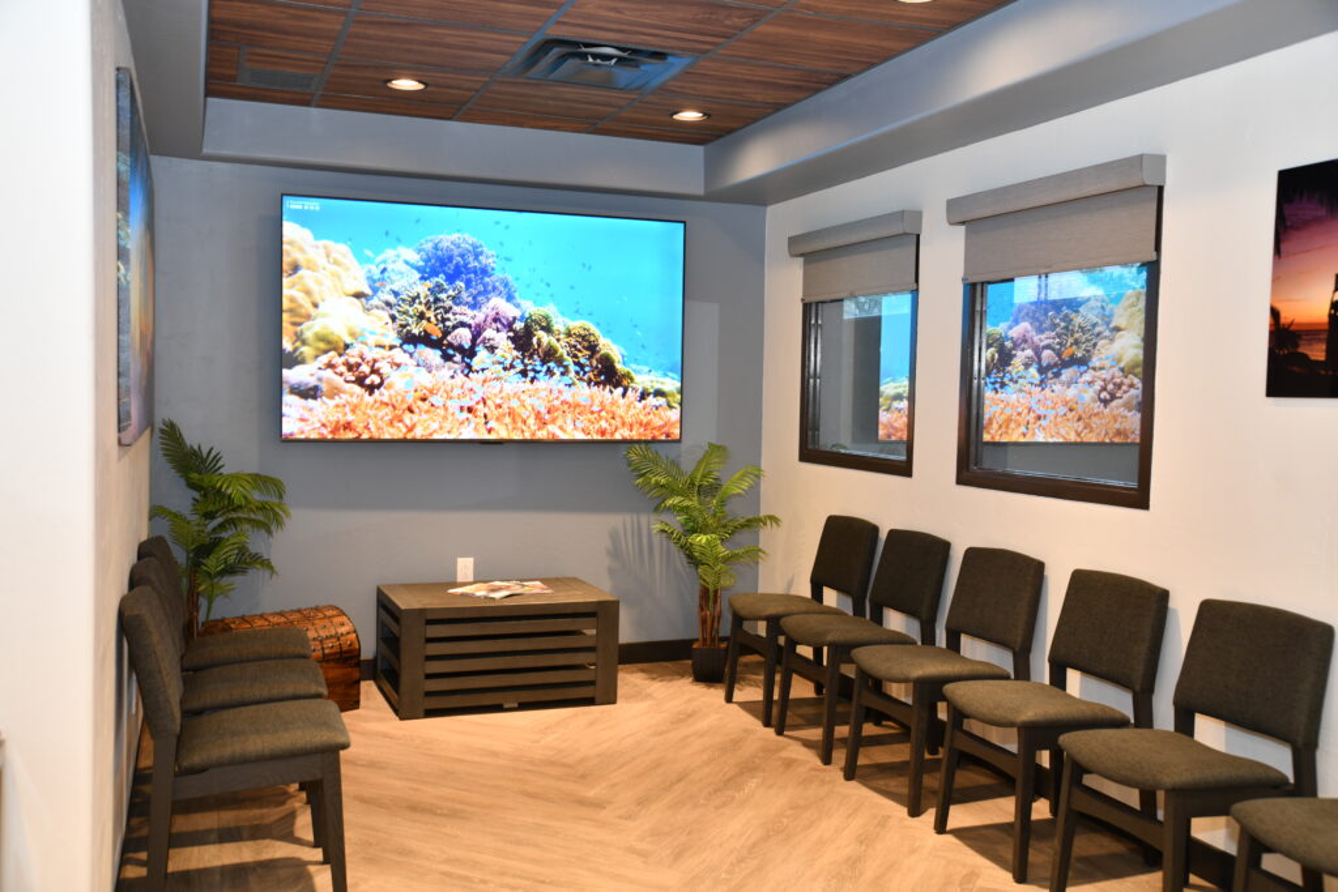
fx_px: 1301
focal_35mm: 35
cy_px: 446
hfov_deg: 54.4
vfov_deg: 37.9
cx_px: 669
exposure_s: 1/13
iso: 220
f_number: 5.6
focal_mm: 35
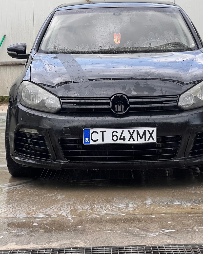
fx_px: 751
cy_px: 98
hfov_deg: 15.4
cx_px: 116
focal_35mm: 100
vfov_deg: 19.1
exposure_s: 1/363
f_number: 2.8
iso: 32
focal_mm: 9
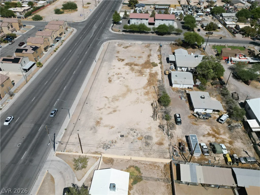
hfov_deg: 71.6
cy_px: 98
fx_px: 180
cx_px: 130
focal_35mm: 24
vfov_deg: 56.8
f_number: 1.7
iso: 110
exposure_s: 1/5000
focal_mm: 6.72
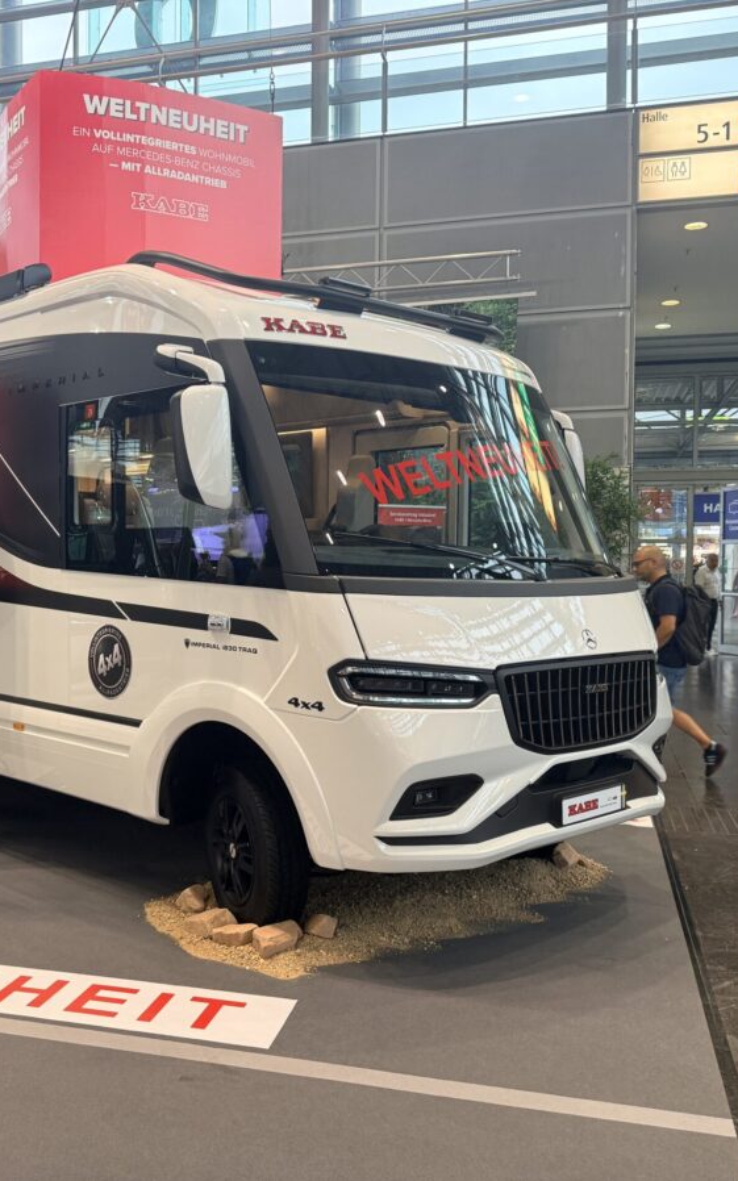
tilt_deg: -2.3
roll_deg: -0.7
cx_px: 234
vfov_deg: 56.7
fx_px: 1094
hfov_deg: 36.8
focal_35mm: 34
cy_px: 590
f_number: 1.78
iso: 160
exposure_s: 1/100
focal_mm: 6.76
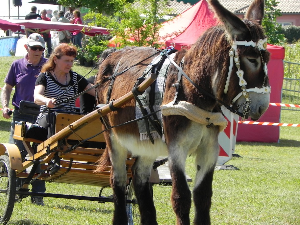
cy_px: 112
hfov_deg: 8.0
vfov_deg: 6.0
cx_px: 150
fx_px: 2141
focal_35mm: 247
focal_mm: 44
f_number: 6.3
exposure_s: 1/288
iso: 160
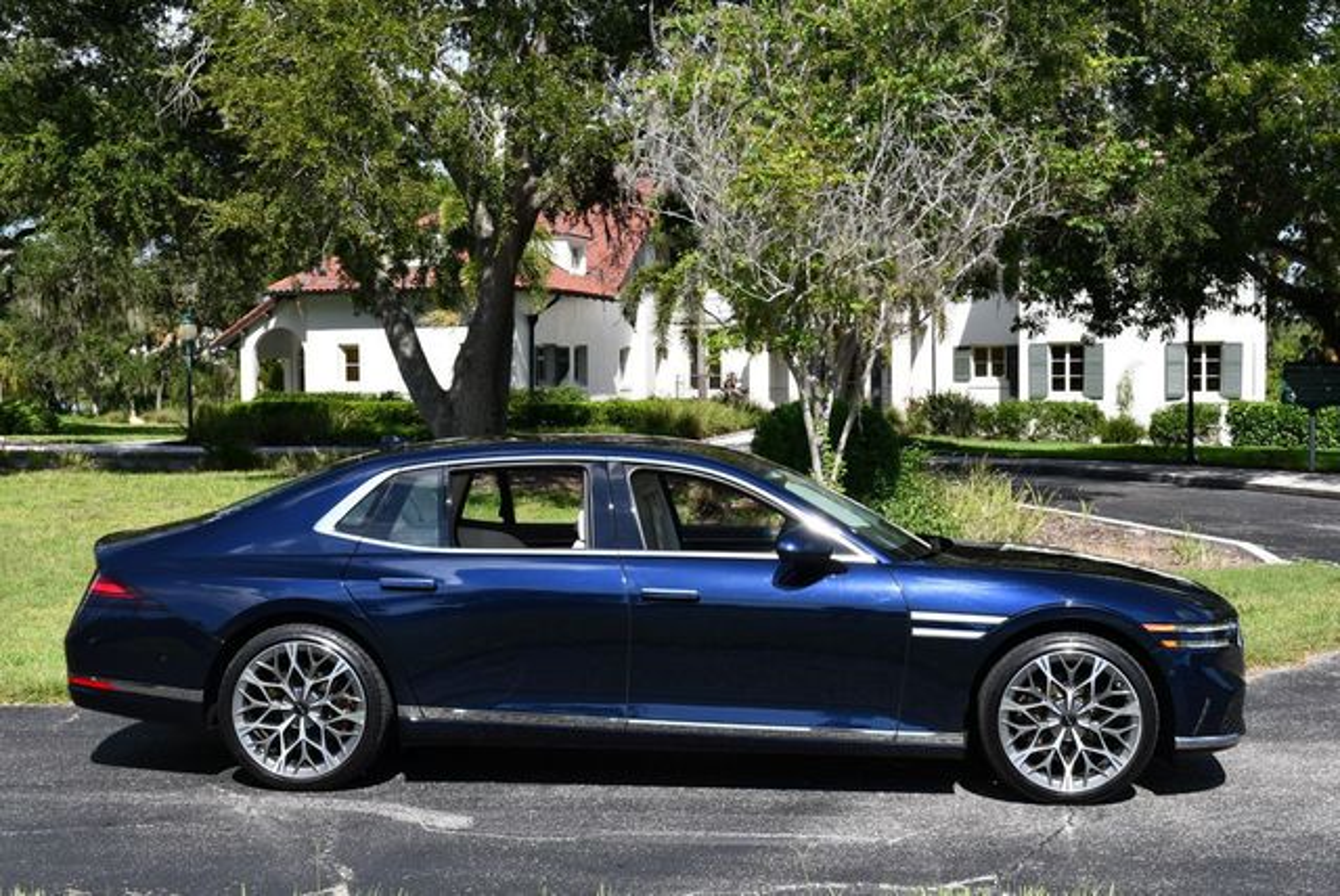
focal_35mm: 52
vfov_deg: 26.0
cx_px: 670
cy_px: 448
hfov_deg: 38.2
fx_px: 1937
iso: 110
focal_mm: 26
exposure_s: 1/250
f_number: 8
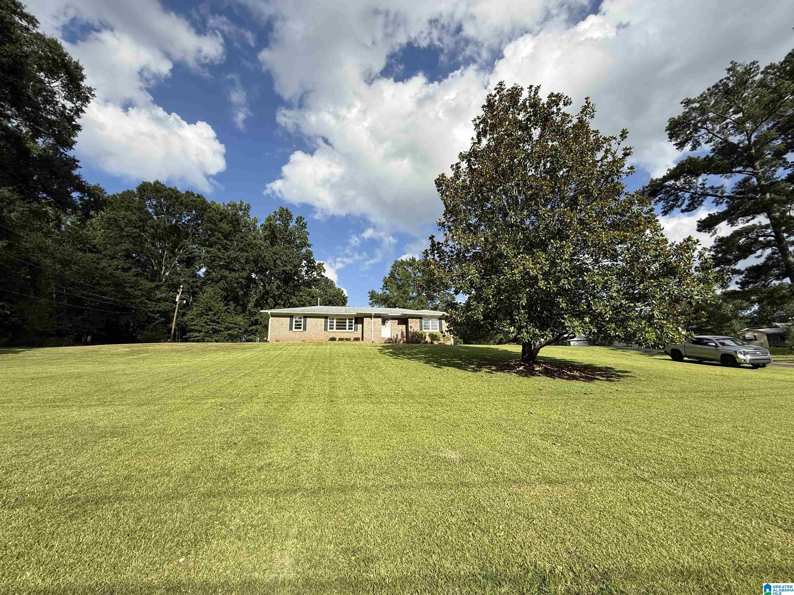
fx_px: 321
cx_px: 397
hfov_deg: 102.1
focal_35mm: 14
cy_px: 298
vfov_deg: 85.7
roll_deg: +1.2
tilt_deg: +14.1
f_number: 2.2
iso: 50
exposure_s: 1/1431
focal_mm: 2.22
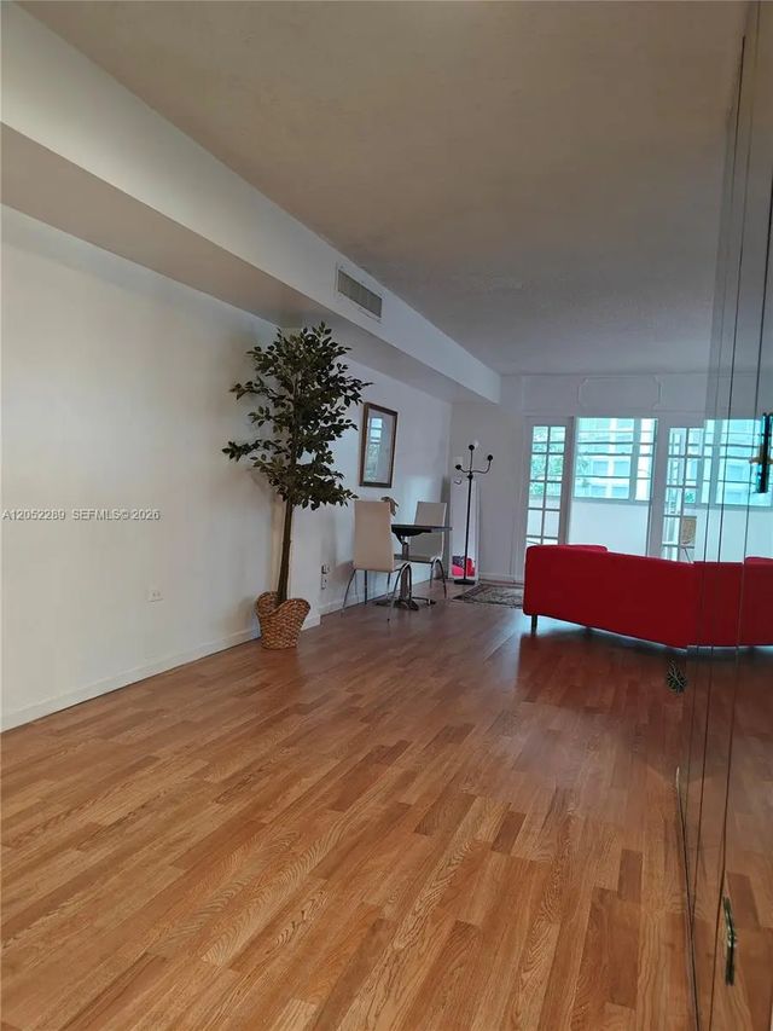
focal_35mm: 24
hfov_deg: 56.8
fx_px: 714
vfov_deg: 71.6
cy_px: 516
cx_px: 386
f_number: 1.8
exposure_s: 1/60
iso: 64
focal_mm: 5.59
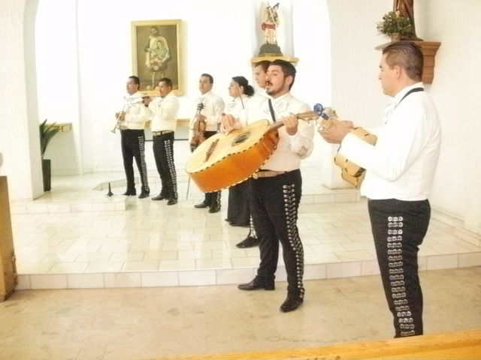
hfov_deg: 51.4
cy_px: 180
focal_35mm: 36
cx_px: 240
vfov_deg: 39.7
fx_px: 500
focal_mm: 6.3
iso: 1600
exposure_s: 1/30
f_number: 3.5
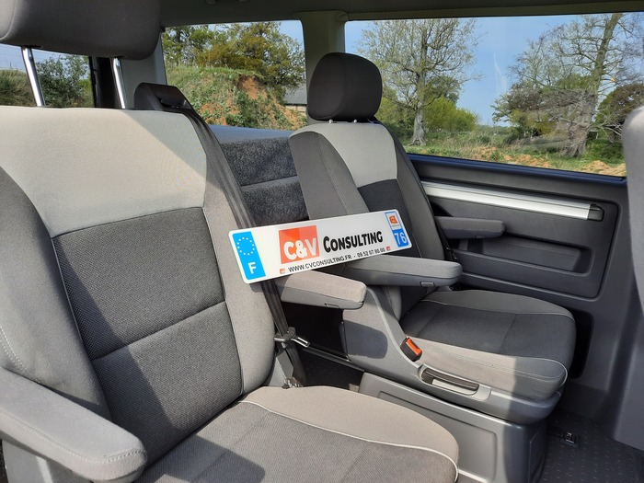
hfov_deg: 69.4
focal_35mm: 25
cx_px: 322
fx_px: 465
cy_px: 242
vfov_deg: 54.9
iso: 32
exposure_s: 1/120
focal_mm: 4.6
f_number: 2
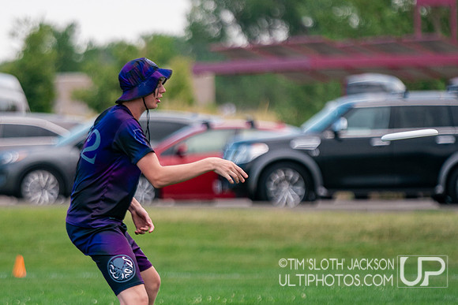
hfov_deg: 4.8
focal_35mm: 425
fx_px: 5410
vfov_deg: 3.2
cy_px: 214
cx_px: 122
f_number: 2.8
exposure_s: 1/2000
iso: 320
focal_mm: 200
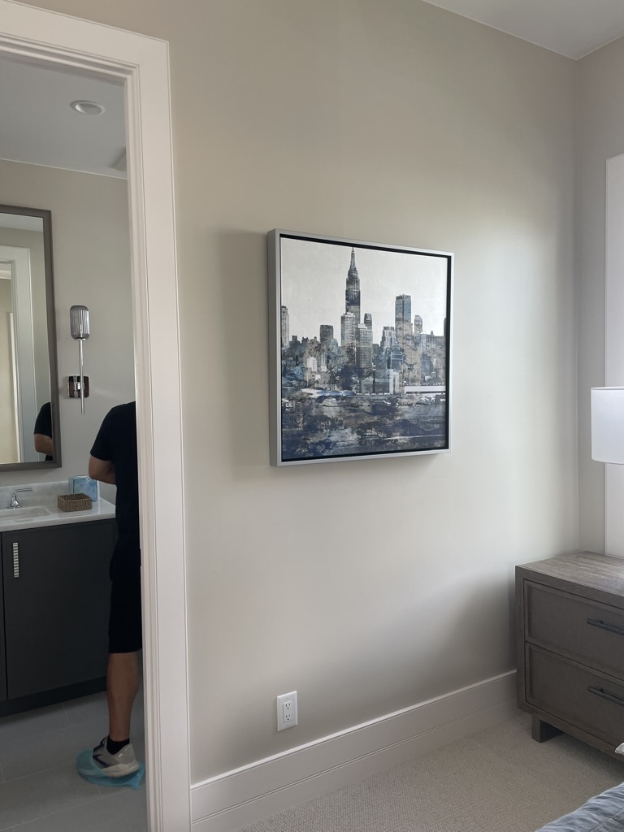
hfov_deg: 53.1
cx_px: 312
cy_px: 416
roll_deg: +1.5
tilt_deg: -2.4
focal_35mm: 26
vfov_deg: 67.3
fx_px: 625
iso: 64
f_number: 1.6
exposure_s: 1/120
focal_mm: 4.2
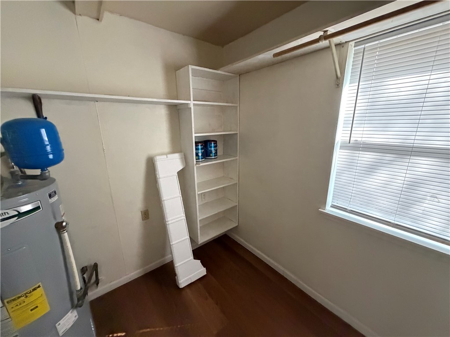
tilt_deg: -13.0
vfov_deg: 85.7
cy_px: 168
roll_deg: +2.3
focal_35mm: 14
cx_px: 225
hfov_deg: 102.1
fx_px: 182
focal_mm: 2.22
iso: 1000
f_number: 2.2
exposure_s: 1/60
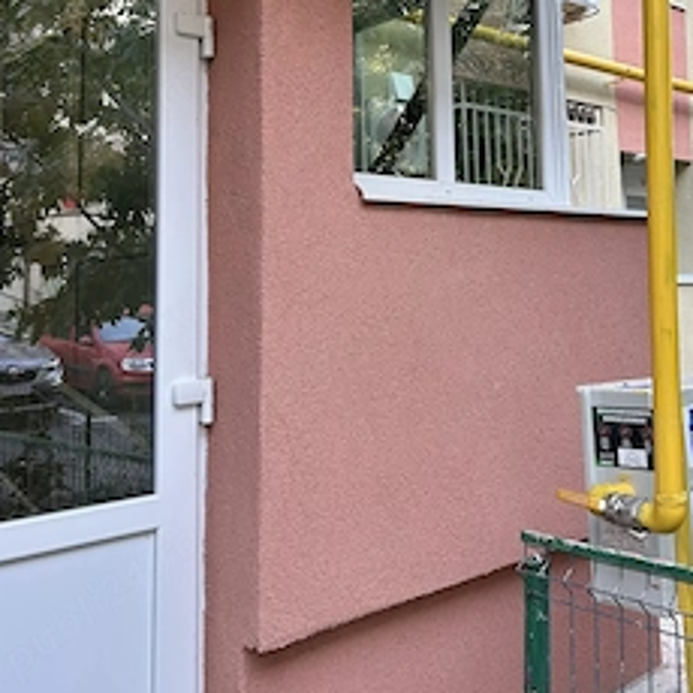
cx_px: 419
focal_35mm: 40
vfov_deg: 40.9
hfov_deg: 41.6
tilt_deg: +8.3
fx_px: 906
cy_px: 190
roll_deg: +1.7
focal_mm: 5.7
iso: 100
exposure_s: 1/121
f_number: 1.5
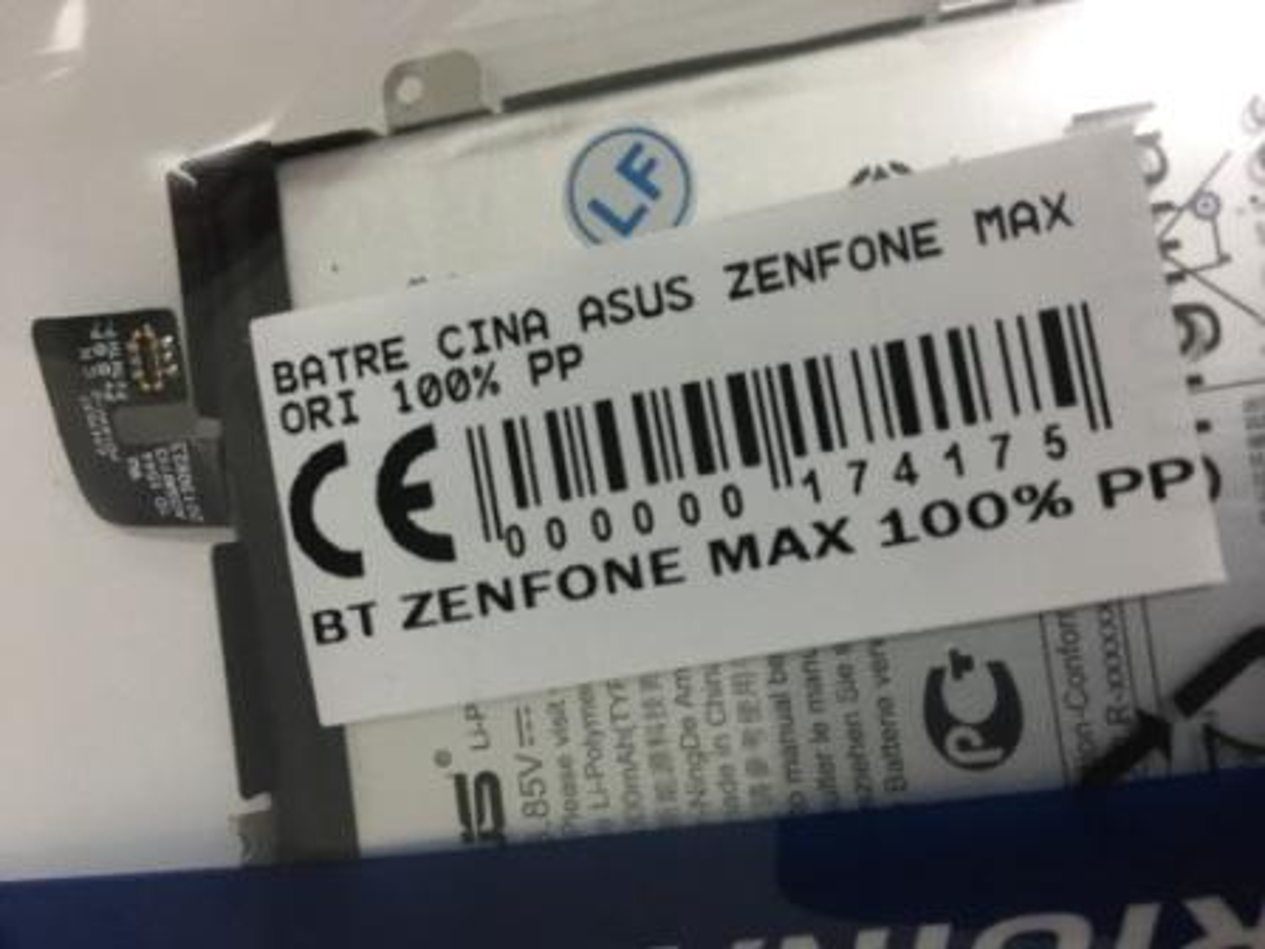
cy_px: 474
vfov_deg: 48.2
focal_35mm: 29
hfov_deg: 61.7
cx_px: 632
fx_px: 1060
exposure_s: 1/25
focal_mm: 4.15
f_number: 2.2
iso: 200
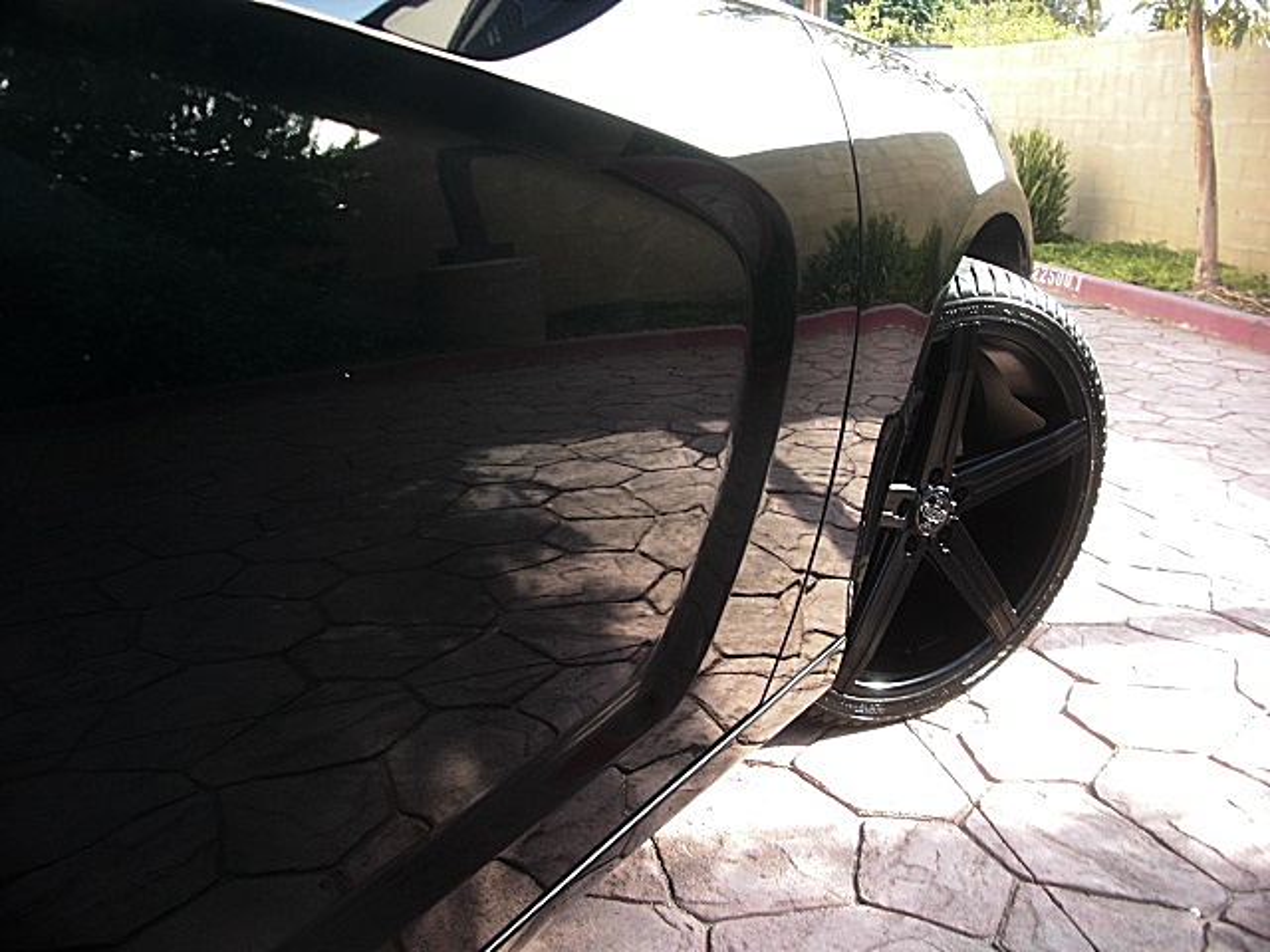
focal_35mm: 36
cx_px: 635
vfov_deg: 39.7
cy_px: 476
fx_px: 1321
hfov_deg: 51.4
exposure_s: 1/80
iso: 50
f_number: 2.8
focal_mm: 6.3
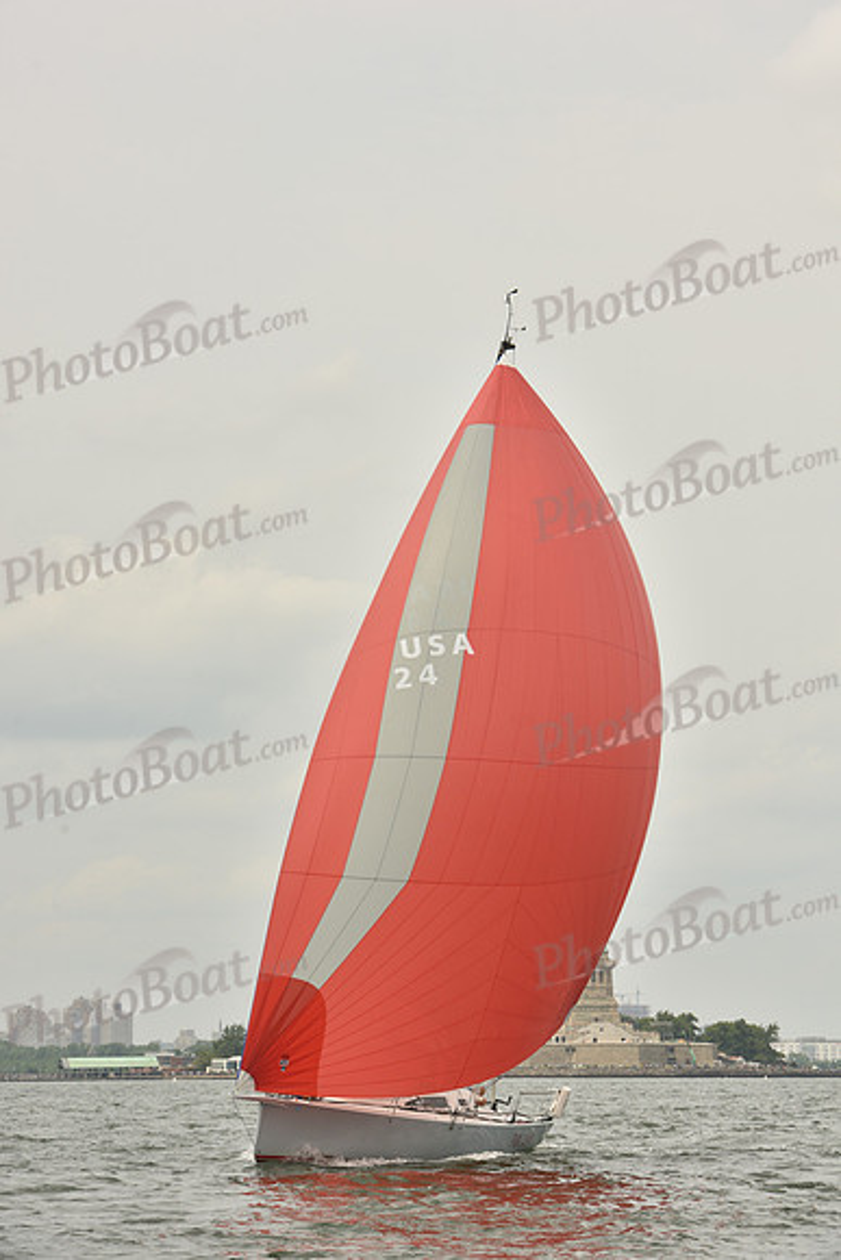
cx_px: 420
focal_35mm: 110
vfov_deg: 18.6
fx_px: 3852
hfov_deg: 12.5
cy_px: 630
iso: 250
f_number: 10
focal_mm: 110
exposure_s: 1/640
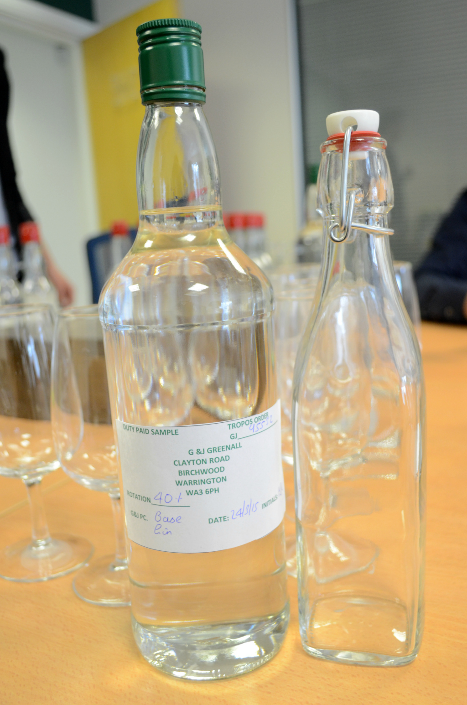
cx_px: 234
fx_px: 704
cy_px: 352
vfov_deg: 53.2
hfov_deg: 36.7
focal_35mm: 36
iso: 800
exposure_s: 1/40
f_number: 4
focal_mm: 24
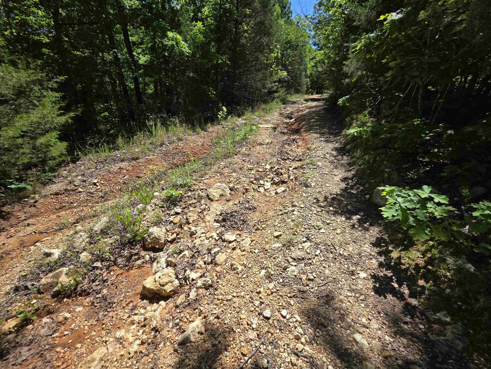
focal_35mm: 13
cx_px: 246
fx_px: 184
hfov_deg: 106.2
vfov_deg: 89.9
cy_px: 184
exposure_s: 1/1258
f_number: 1.9
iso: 40
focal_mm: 2.2
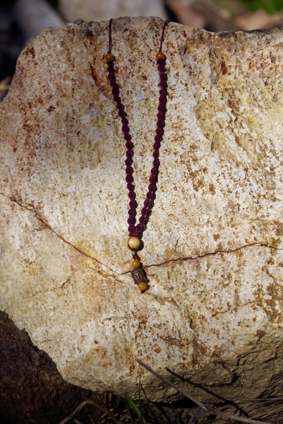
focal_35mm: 105
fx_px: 1238
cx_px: 142
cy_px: 212
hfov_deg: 13.0
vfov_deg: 19.5
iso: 100
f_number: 9
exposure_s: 1/320
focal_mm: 105
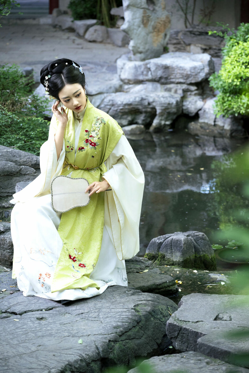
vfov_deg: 20.8
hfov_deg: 14.0
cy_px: 186
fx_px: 1016
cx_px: 124
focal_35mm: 98
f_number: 4
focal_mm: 98
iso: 800
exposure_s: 1/200
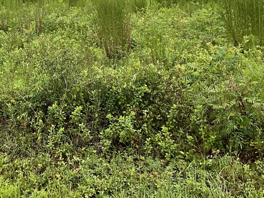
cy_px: 5
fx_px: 519
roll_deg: +1.1
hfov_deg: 27.7
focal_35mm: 68
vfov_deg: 21.0
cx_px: 36
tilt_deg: -2.6
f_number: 1.8
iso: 25
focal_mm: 3
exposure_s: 1/1076
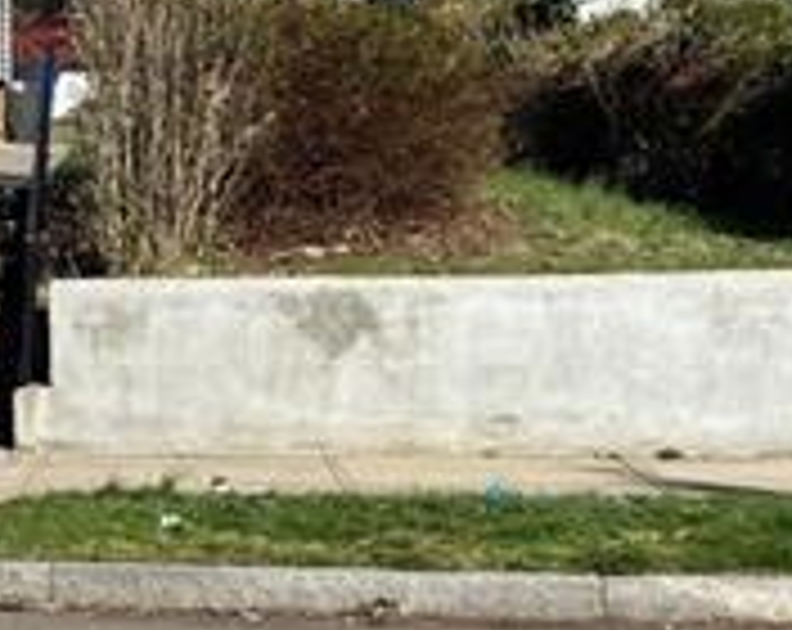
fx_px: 2596
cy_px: 184
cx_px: -234
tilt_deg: +1.1
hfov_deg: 16.4
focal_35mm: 111
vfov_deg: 13.8
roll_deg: +0.6
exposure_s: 1/3401
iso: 32
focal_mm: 4.25
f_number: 1.8
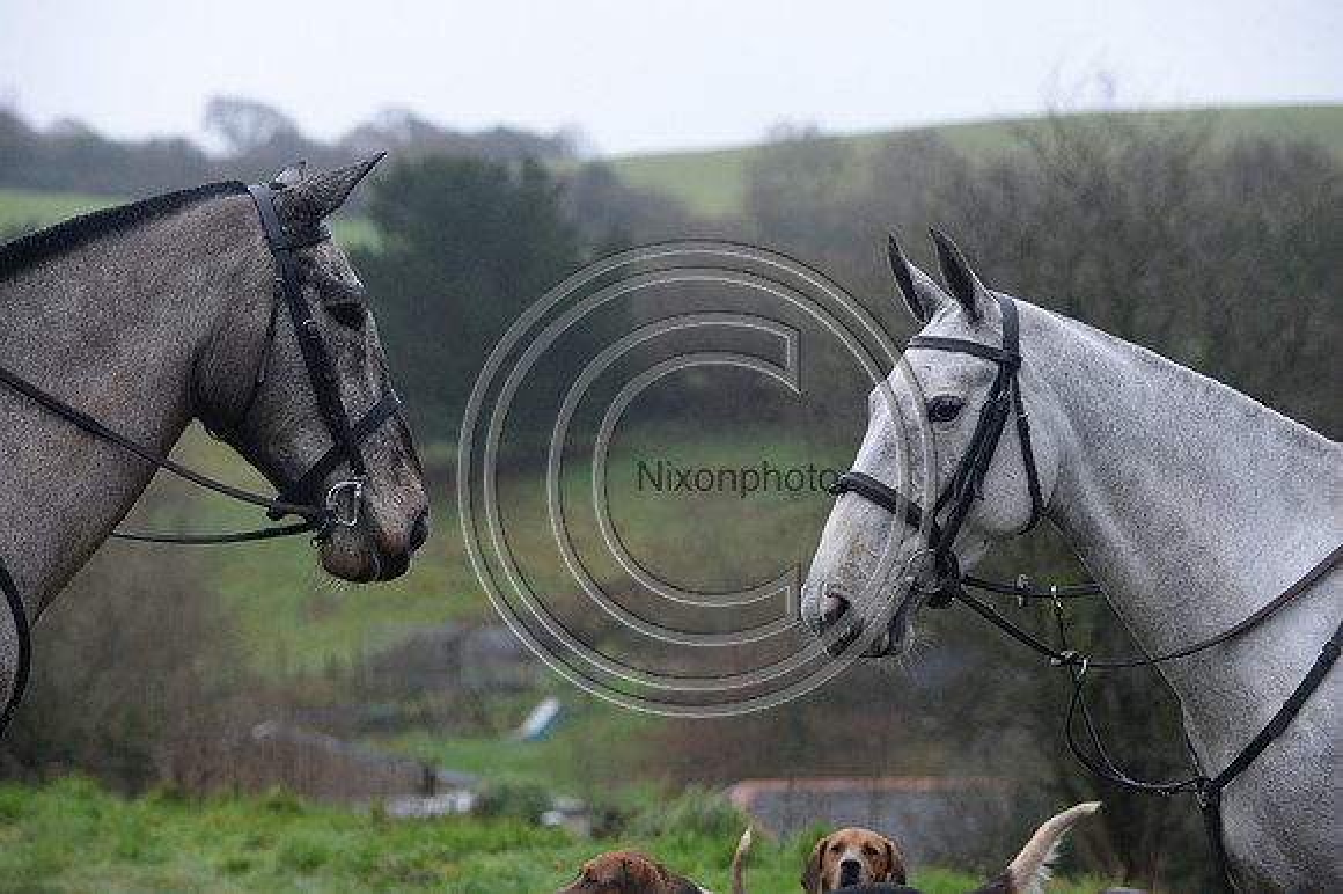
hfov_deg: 15.2
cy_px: 447
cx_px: 672
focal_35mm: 135
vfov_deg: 10.1
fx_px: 5033
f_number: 4.5
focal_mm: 135
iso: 1600
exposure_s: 1/800
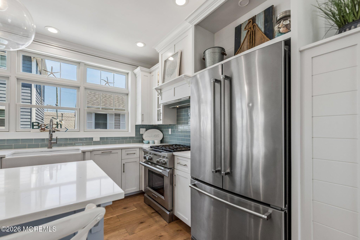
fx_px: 150
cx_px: 180
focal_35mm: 15
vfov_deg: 77.3
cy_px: 120
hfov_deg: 100.4
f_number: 7.1
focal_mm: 15
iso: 800
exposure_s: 1/400
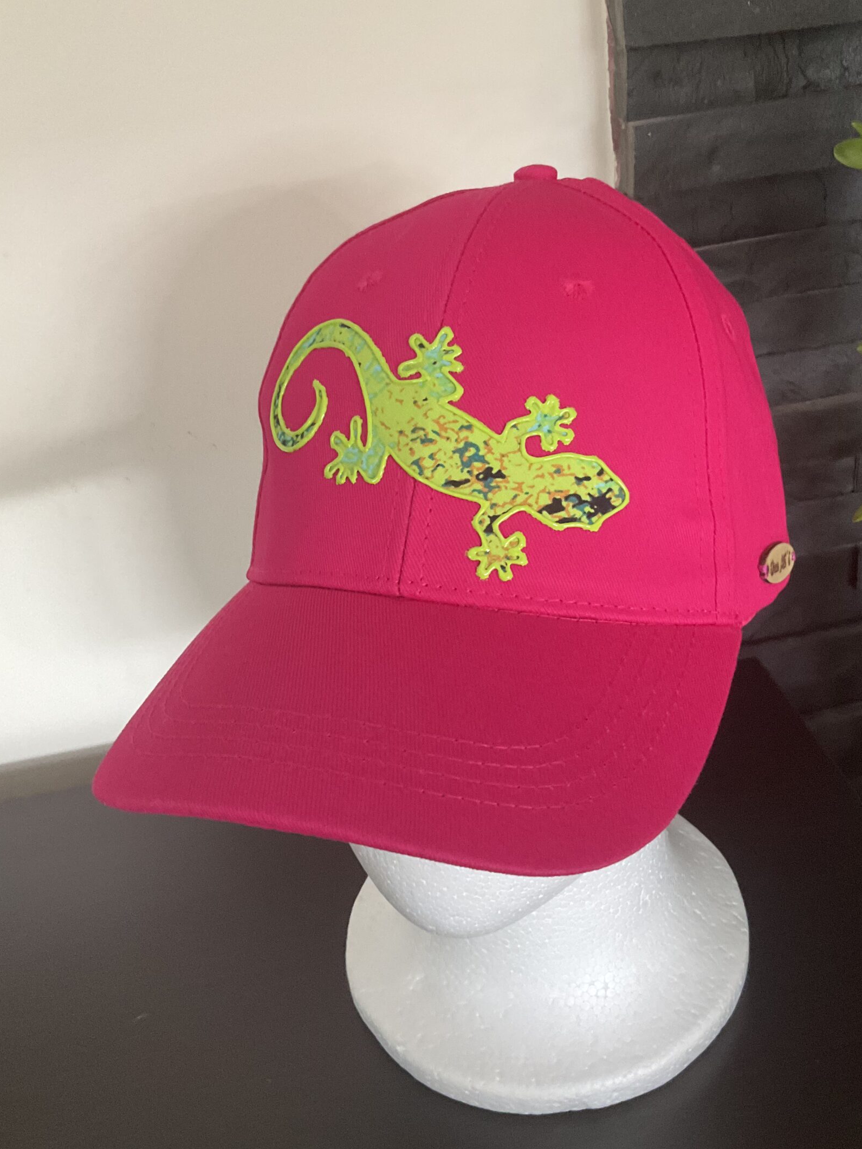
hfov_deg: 40.6
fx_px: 1162
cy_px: 546
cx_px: 500
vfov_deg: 52.6
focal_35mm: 35
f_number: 1.8
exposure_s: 1/60
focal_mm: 3
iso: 200
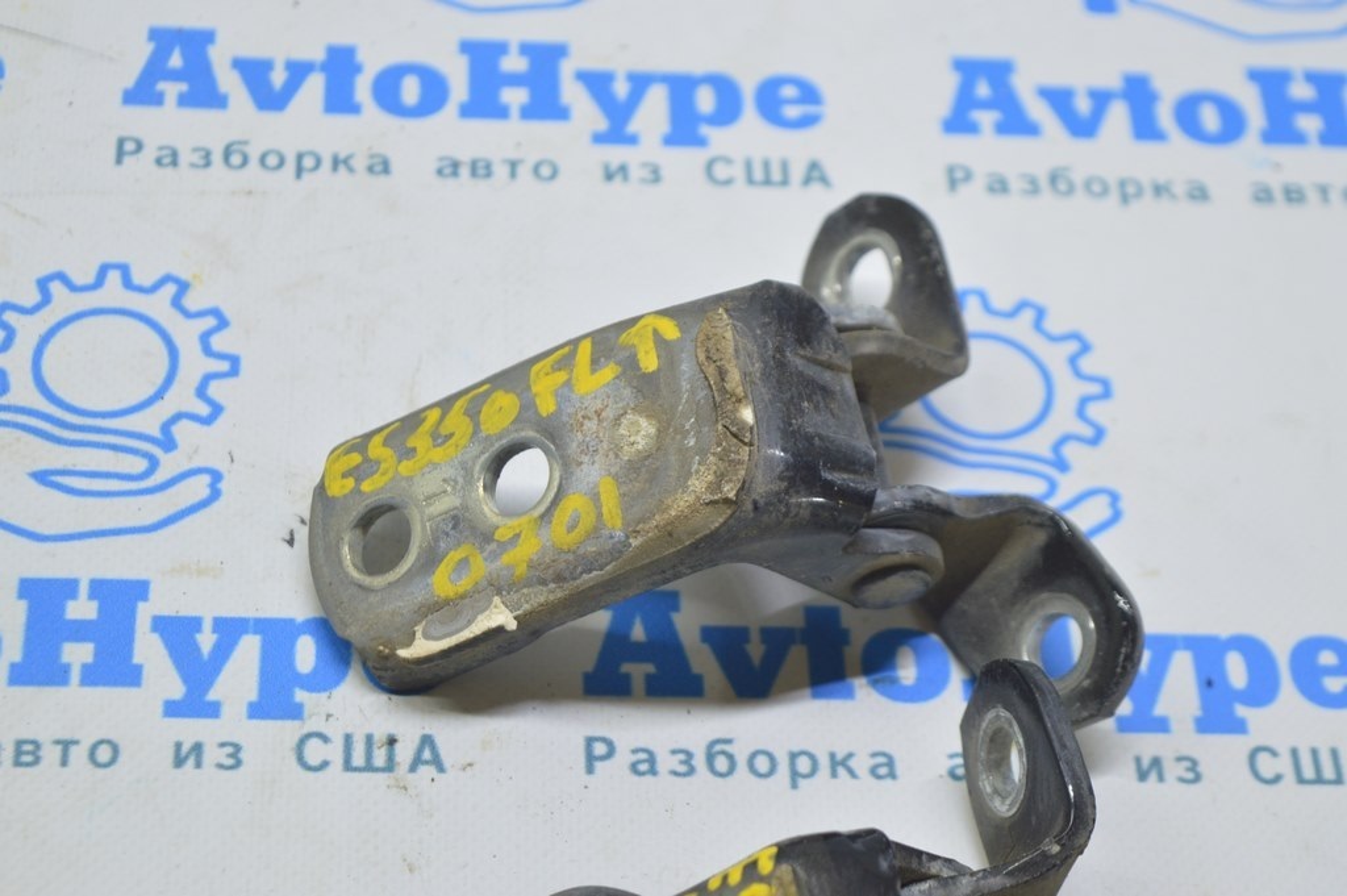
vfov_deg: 16.5
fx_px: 3084
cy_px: 448
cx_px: 674
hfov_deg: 24.6
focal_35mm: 82
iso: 400
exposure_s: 1/20
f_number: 5.6
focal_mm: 55
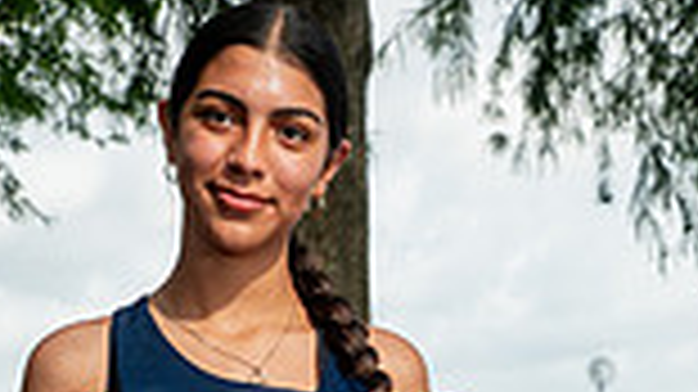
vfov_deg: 7.2
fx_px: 2923
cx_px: 360
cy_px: 915
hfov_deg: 13.6
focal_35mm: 158
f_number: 7.1
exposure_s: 1/200
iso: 200
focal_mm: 52
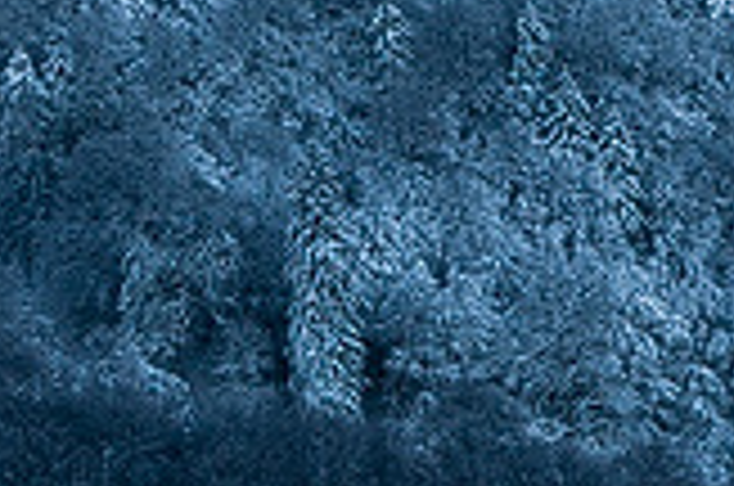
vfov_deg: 5.3
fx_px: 5250
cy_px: 178
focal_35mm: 258
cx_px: 2080
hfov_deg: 7.2
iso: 200
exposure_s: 20
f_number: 8
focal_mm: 35
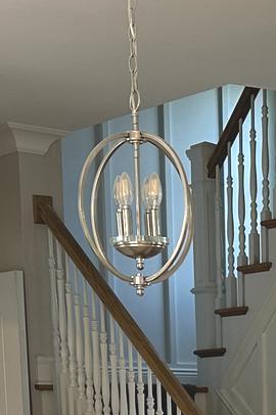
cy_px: 729
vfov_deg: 14.5
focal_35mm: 126
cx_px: 327
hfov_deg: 10.7
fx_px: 1451
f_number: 1.78
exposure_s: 1/133
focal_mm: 6.86
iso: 64
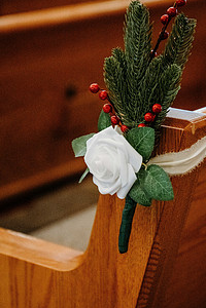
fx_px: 901
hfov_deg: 13.0
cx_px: 138
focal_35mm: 105
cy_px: 155
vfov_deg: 19.5
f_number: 2.8
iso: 2000
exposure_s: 1/500
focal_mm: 70
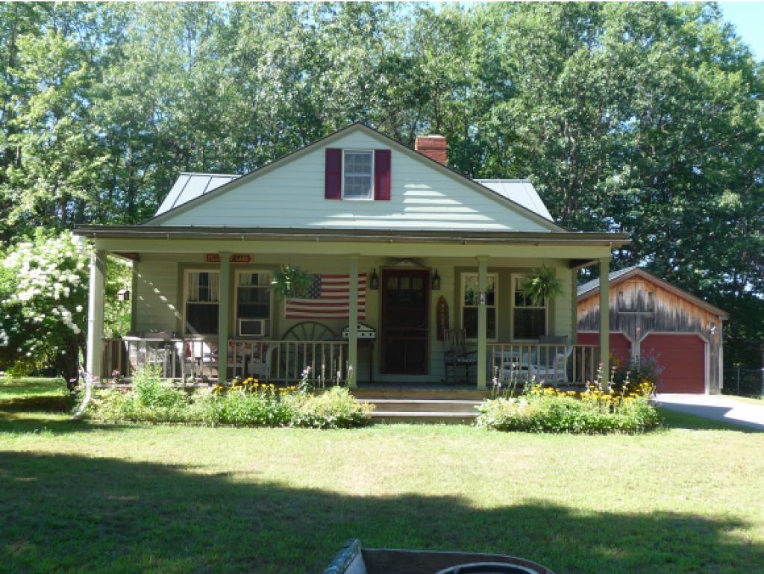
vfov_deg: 36.0
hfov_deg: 46.8
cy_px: 287
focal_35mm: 40
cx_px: 382
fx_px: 883
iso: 100
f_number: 3.9
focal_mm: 6.7
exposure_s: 1/160
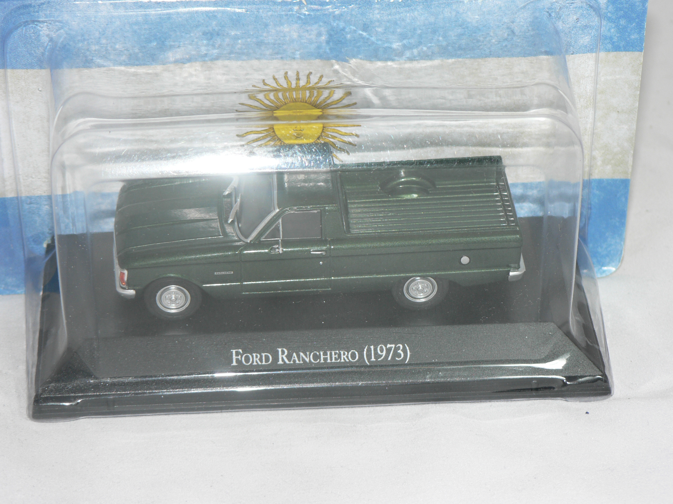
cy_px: 252
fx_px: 2022
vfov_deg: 14.2
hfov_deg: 18.9
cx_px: 336
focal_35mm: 104
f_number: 3.2
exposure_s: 1/60
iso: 80
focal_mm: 17.3
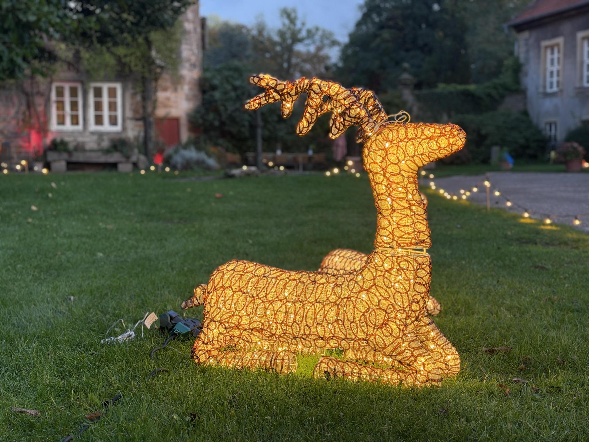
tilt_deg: -4.0
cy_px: 221
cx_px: 294
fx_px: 817
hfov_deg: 39.7
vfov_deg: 30.3
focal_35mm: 48
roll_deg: +1.4
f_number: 1.48
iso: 160
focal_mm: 6.93
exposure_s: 1/50
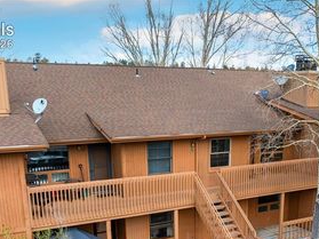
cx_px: 191
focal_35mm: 43
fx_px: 396
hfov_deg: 43.7
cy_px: 213
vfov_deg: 32.0
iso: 180
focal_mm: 12.29
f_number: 2.8
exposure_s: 1/1600
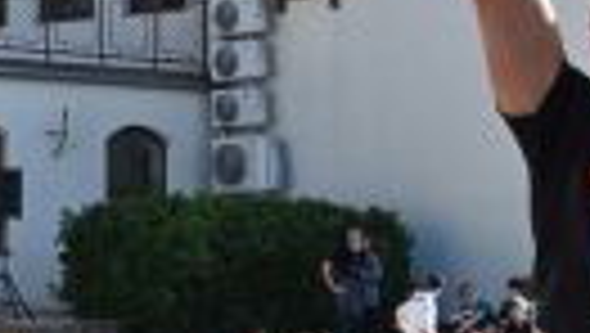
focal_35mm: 168
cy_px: 166
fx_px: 2631
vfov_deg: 7.2
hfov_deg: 12.8
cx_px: 444
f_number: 14
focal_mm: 35
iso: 1600
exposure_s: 1/800
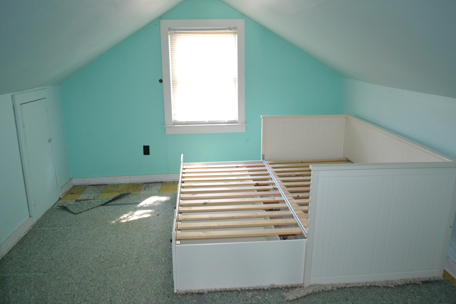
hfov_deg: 67.4
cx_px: 228
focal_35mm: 27
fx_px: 342
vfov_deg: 47.9
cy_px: 152
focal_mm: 18
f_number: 3.5
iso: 2000
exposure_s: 1/60
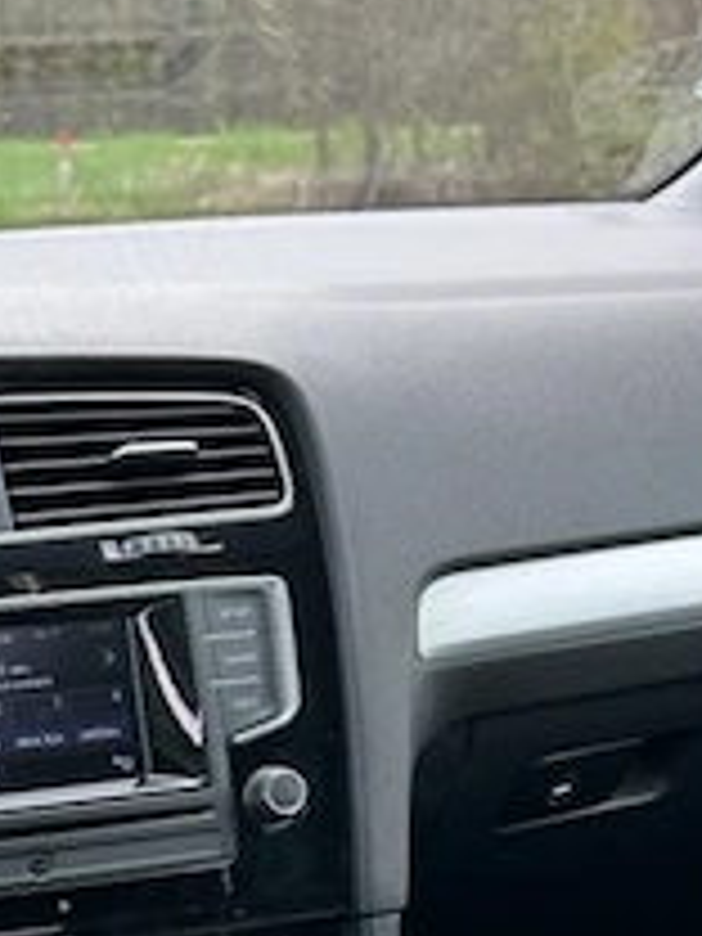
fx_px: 2704
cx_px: -338
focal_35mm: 100
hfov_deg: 13.9
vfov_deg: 18.8
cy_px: 1044
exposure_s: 1/193
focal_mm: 5.7
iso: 40
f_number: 1.5
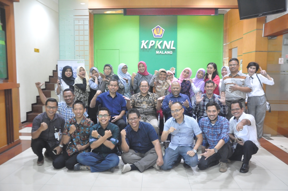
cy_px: 96
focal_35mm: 32
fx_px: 252
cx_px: 144
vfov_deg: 41.6
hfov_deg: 59.6
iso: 2200
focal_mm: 21
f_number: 3.8
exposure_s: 1/30
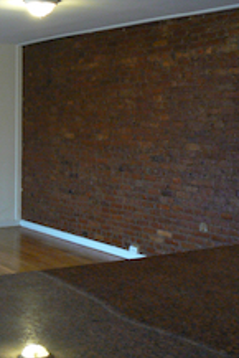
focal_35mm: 62
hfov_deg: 21.0
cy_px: 155
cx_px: -13
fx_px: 616
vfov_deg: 32.3
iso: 200
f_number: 2.8
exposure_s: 1/10
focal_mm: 6
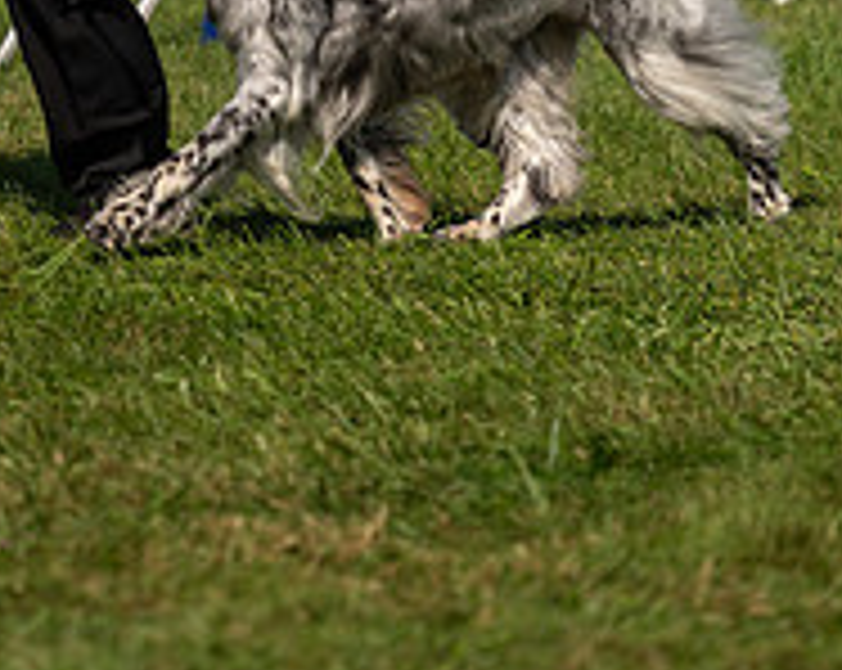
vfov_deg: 2.3
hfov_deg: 2.9
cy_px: -333
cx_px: 115
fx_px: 16894
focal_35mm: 679
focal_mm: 200
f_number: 3.2
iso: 200
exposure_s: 1/3200
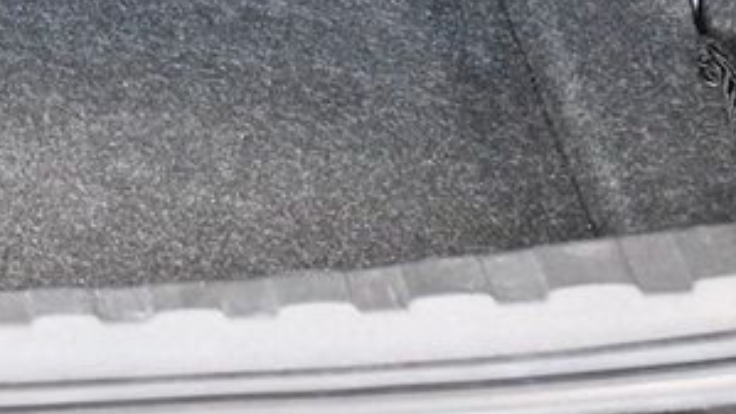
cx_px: -239
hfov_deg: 12.1
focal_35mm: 172
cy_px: -238
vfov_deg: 6.9
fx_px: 3356
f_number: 5
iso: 2500
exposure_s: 1/100
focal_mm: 32
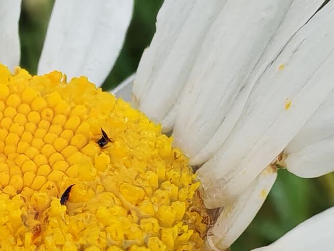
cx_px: 45
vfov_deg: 15.5
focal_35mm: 95
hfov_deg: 20.3
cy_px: 188
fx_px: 917
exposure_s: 1/700
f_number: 2.2
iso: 50
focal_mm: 1.96
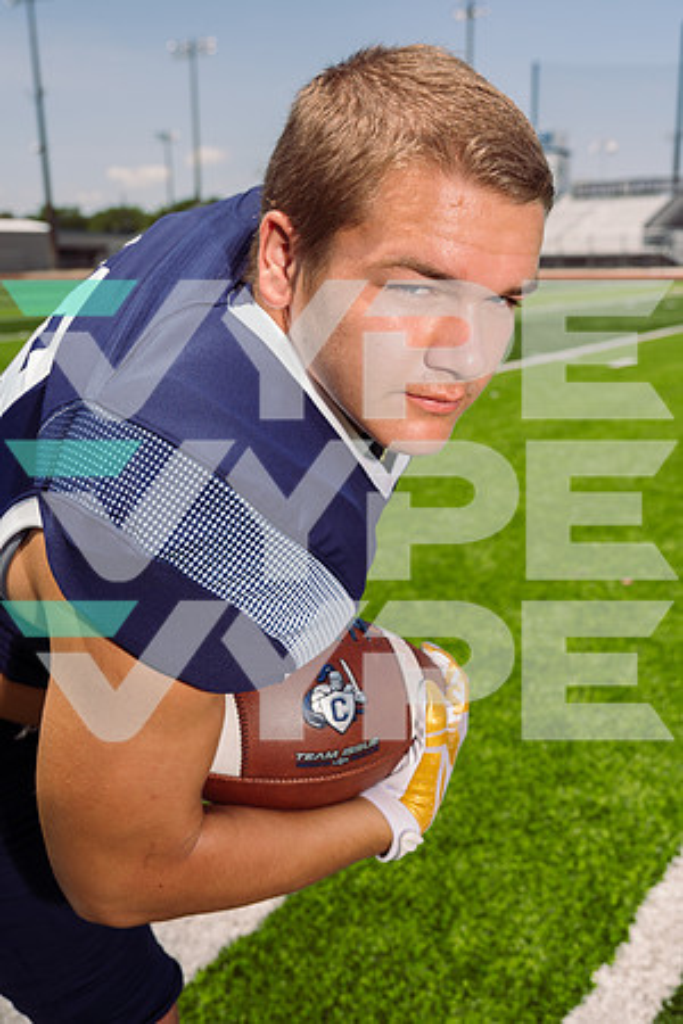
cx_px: 342
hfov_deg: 35.1
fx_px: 1081
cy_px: 512
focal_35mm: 38
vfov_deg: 50.7
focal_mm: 38
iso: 50
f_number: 6.3
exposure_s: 1/250
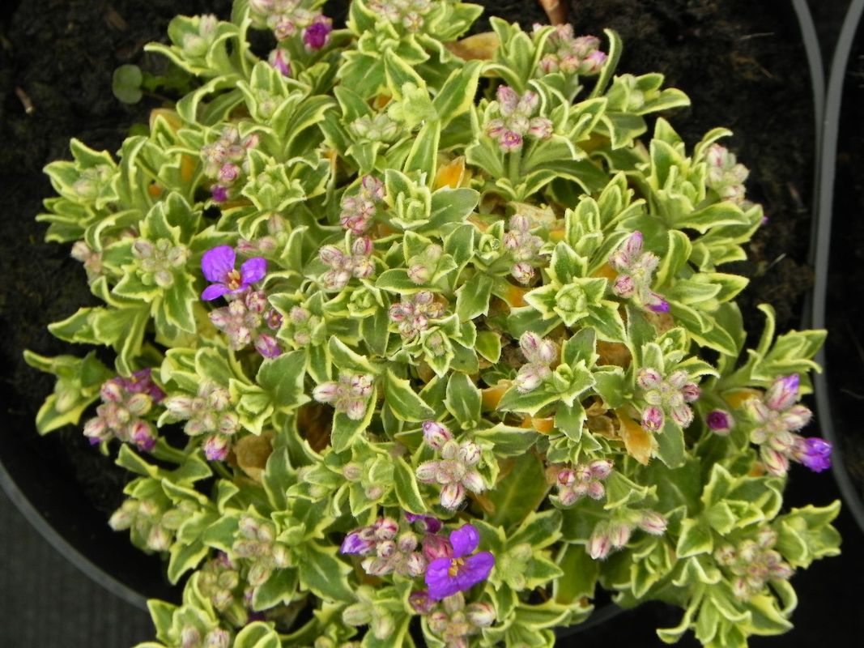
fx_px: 5291
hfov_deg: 9.3
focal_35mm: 212
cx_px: 432
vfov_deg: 7.0
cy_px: 324
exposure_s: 1/200
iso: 160
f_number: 5
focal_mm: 37.7
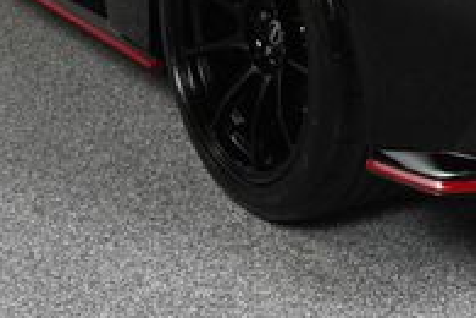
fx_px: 1957
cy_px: -157
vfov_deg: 9.0
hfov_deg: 13.7
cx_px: 444
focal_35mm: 148
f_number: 10
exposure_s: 1/160
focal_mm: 30
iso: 100
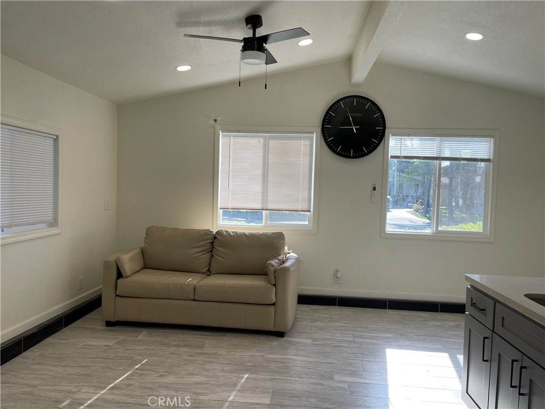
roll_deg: -2.0
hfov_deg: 67.3
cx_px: 272
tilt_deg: -2.6
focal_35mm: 26
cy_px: 204
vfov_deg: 53.1
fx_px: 409
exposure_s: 1/363
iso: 32
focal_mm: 4.2
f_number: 1.6
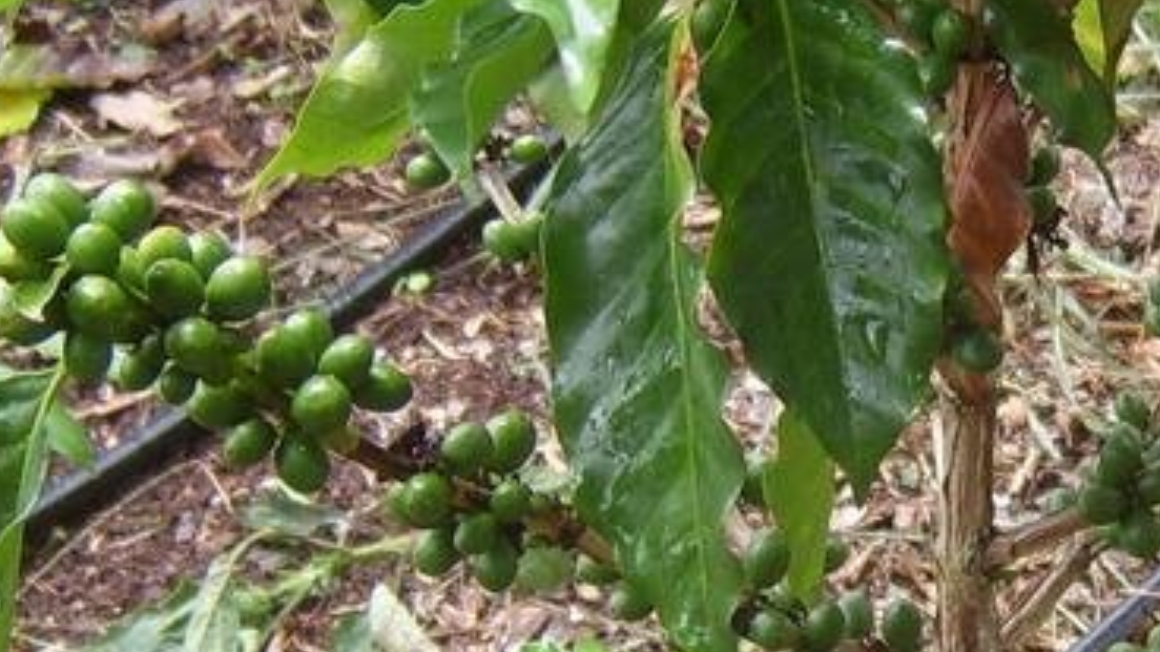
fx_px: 2891
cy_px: 576
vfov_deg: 12.8
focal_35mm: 94
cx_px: 813
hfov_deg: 22.5
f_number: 2.7
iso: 50
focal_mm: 8.13
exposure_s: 1/104
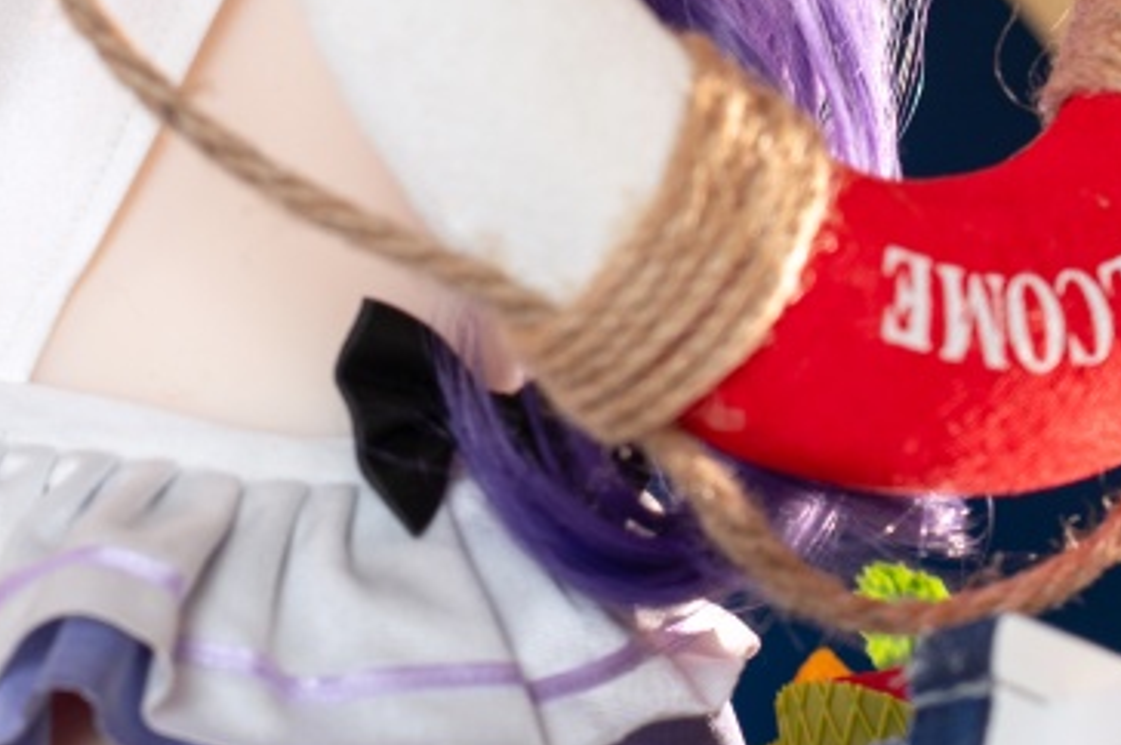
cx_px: 370
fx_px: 6160
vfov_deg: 6.8
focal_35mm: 198
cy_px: -394
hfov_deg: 10.4
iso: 100
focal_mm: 48
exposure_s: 1/50
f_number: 2.8
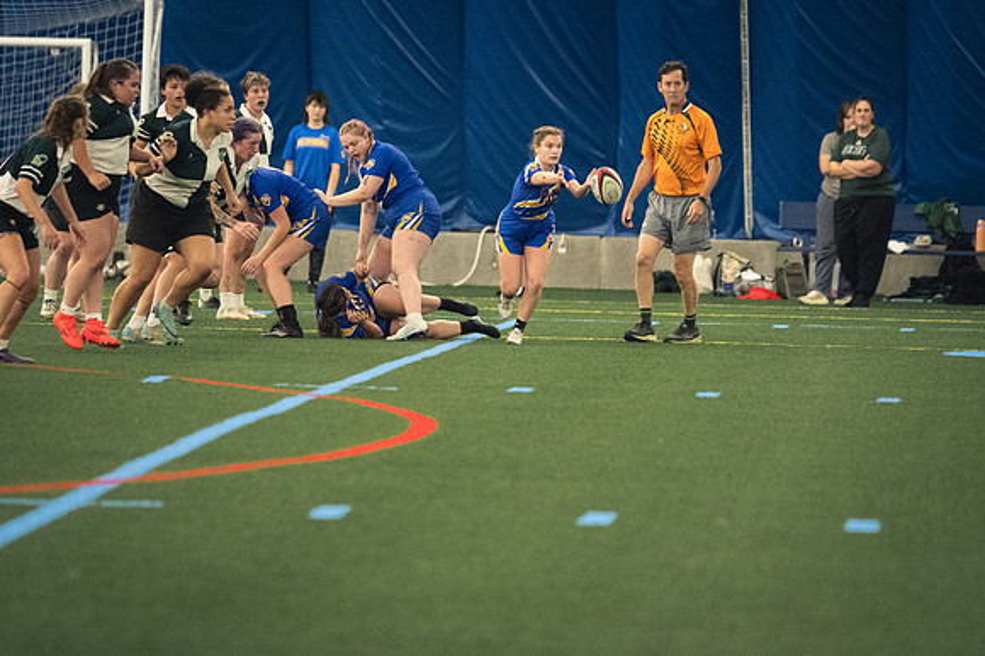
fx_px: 8203
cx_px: 492
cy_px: 328
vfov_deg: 4.6
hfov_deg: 6.9
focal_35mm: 300
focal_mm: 200
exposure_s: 1/500
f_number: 2.8
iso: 9000
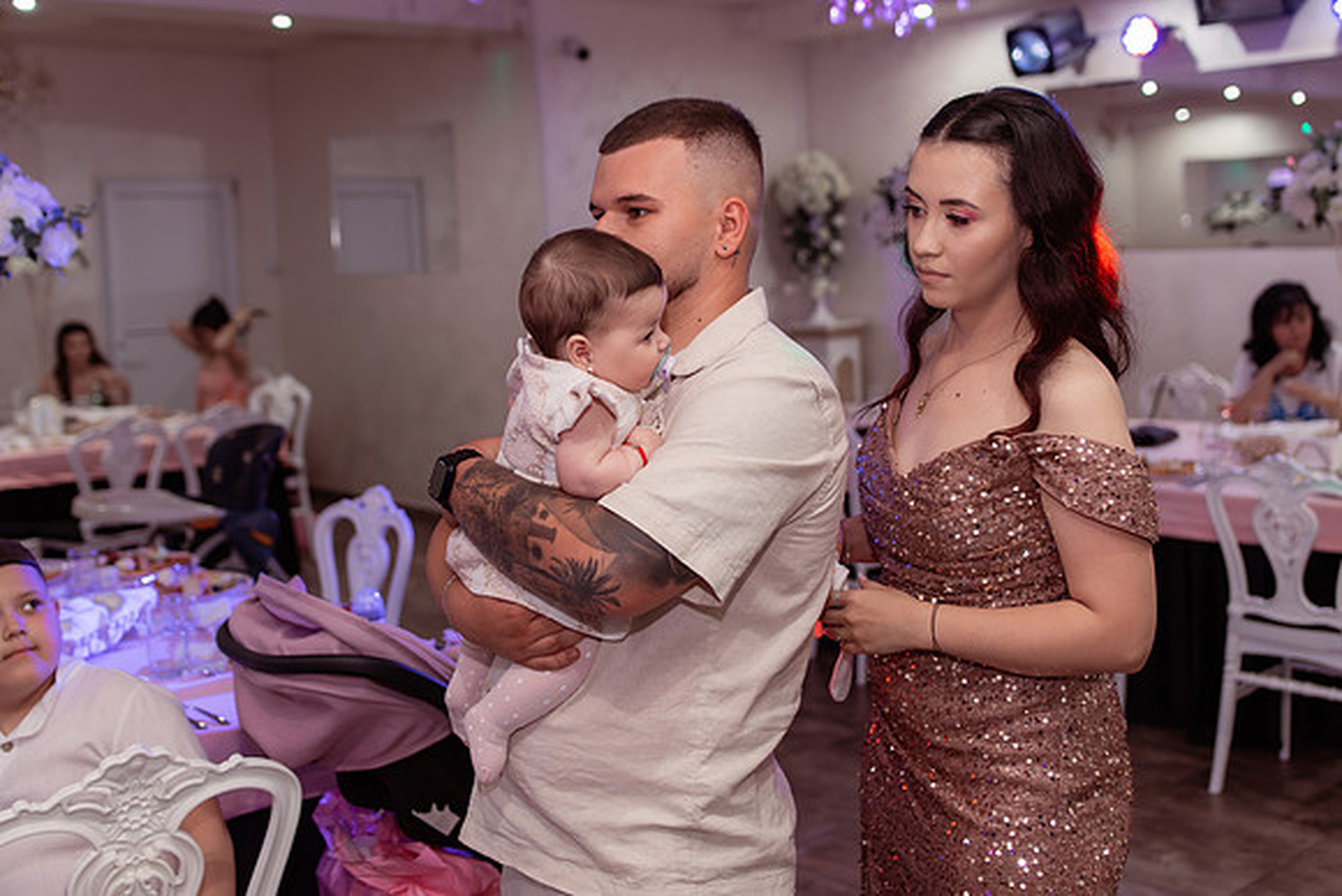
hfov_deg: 48.4
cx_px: 671
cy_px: 384
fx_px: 1491
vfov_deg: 33.4
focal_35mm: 40
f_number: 2.8
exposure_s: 1/200
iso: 640
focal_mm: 35
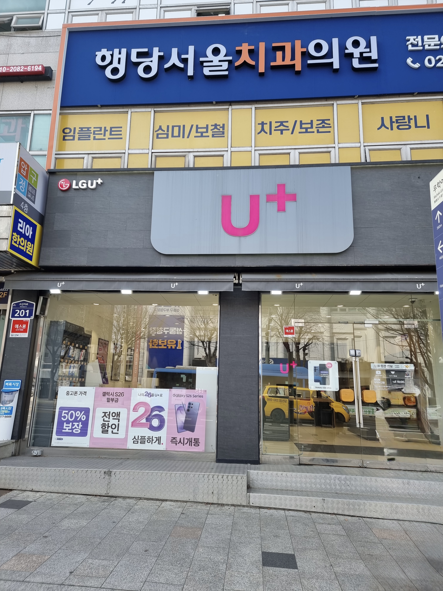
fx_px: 410
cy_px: 296
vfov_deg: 71.6
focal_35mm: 24
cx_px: 222
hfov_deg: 56.8
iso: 50
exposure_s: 1/186
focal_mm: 6.7
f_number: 1.8
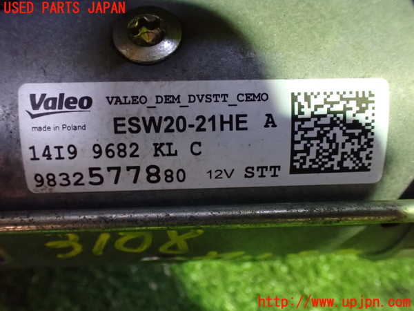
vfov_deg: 46.8
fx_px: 359
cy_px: 156
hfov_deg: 60.0
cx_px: 207
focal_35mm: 30
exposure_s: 1/30
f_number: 2.3
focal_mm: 5.4
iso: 1250
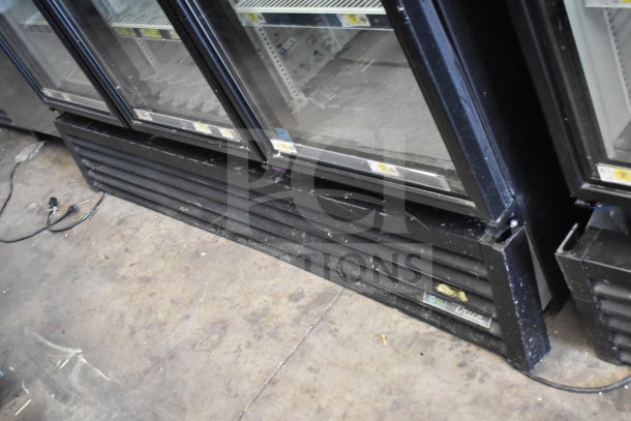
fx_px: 789
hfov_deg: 43.6
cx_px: 316
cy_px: 210
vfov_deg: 29.9
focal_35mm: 45
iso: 6400
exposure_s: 1/60
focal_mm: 30
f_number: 4.2
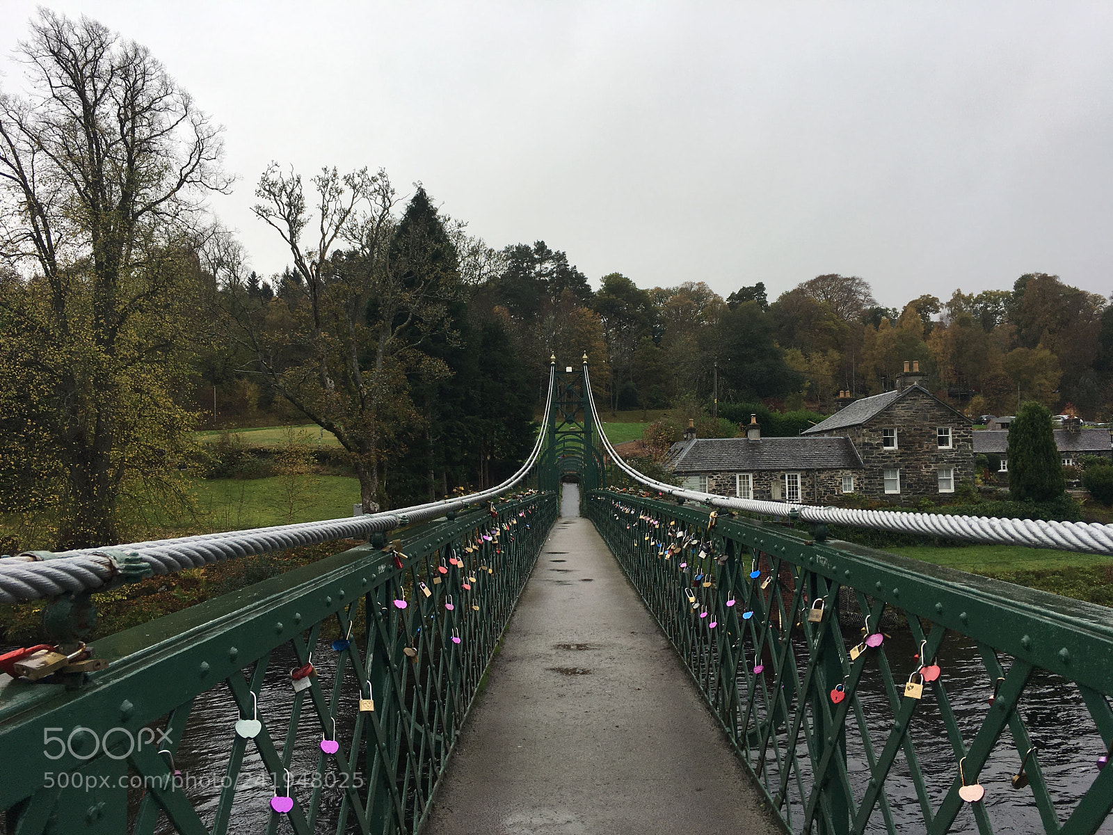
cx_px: 556
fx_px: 932
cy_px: 418
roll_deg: +1.7
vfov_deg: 48.2
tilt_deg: +2.0
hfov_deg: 61.7
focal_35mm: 29
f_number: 2.2
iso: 25
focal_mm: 4.15
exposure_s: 1/452
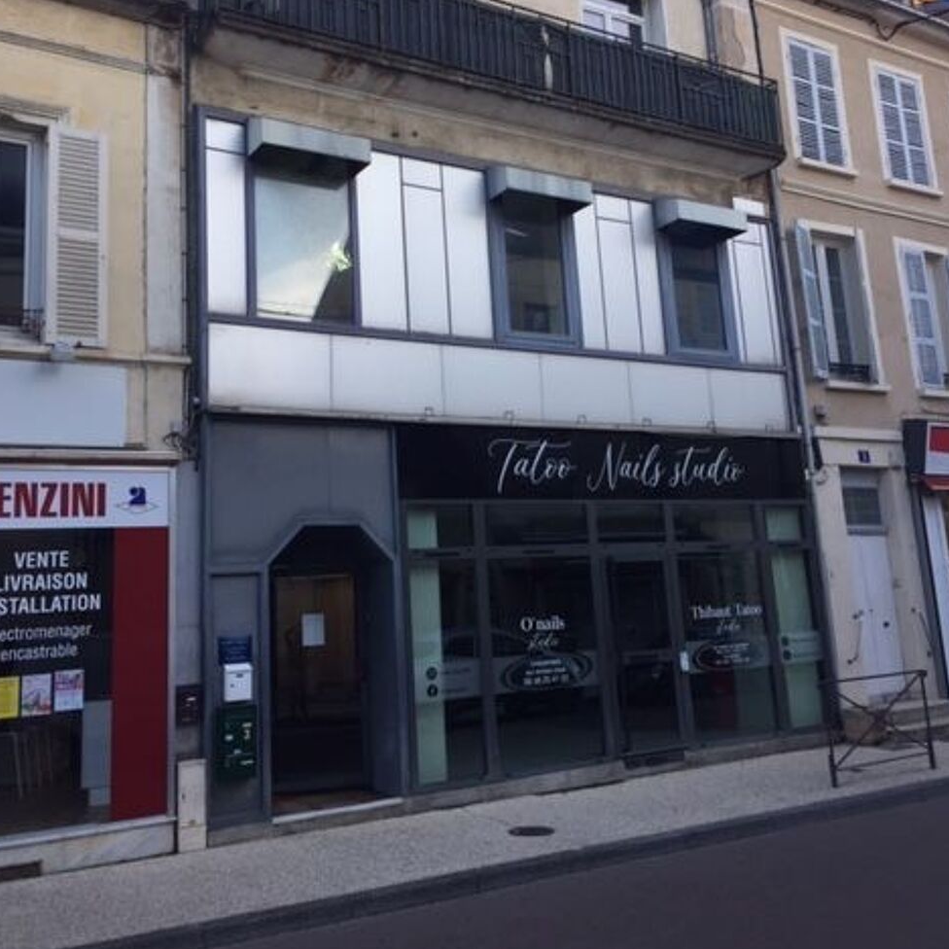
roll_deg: +3.7
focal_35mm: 35
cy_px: 366
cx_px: 474
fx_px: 1086
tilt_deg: +12.5
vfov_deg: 46.9
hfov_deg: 47.2
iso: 32
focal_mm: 4.15
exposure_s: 1/229
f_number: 2.2
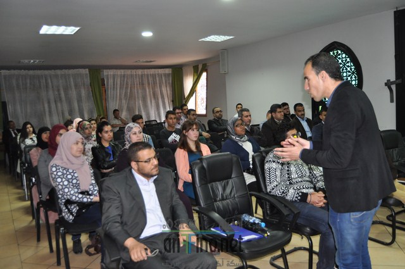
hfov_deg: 62.0
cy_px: 134
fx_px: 337
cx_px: 202
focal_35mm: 30
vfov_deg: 43.5
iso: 800
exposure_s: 1/60
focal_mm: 20
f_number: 3.5
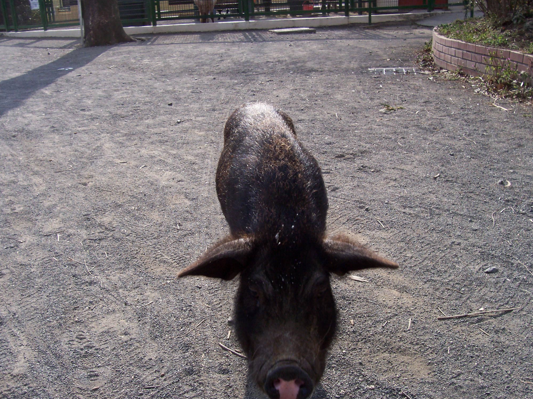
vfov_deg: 36.8
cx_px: 264
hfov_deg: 47.9
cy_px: 221
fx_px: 600
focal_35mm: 39
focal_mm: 5.6
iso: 80
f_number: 5.1
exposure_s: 1/235
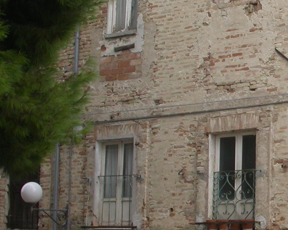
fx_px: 895
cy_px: 102
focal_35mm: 105
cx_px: 350
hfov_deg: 17.4
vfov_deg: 14.7
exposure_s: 1/159
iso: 100
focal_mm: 7.85
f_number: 4.7
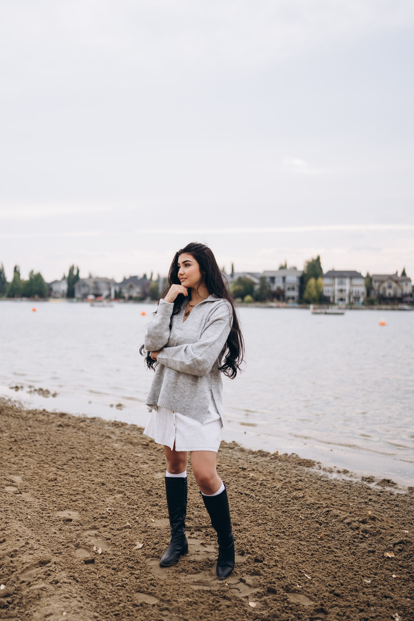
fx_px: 604
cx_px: 207
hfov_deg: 37.9
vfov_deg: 54.4
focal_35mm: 35
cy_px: 310
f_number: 1.4
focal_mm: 35
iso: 100
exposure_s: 1/1600
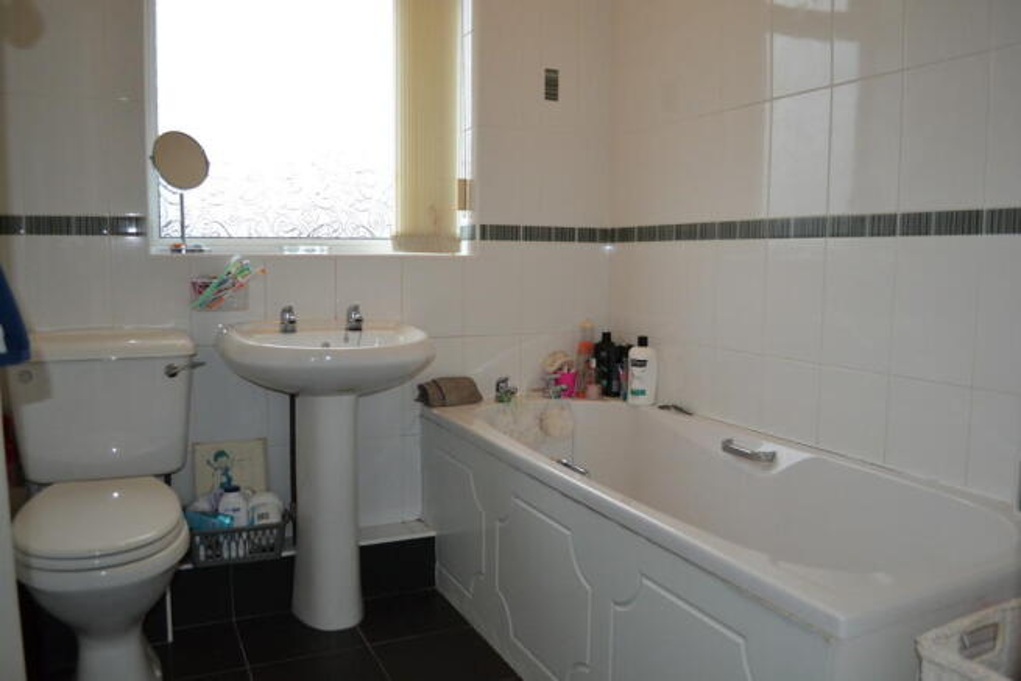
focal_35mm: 27
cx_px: 510
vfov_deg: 48.0
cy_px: 340
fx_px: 766
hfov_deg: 67.4
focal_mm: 18
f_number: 3.5
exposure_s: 1/60
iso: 1250
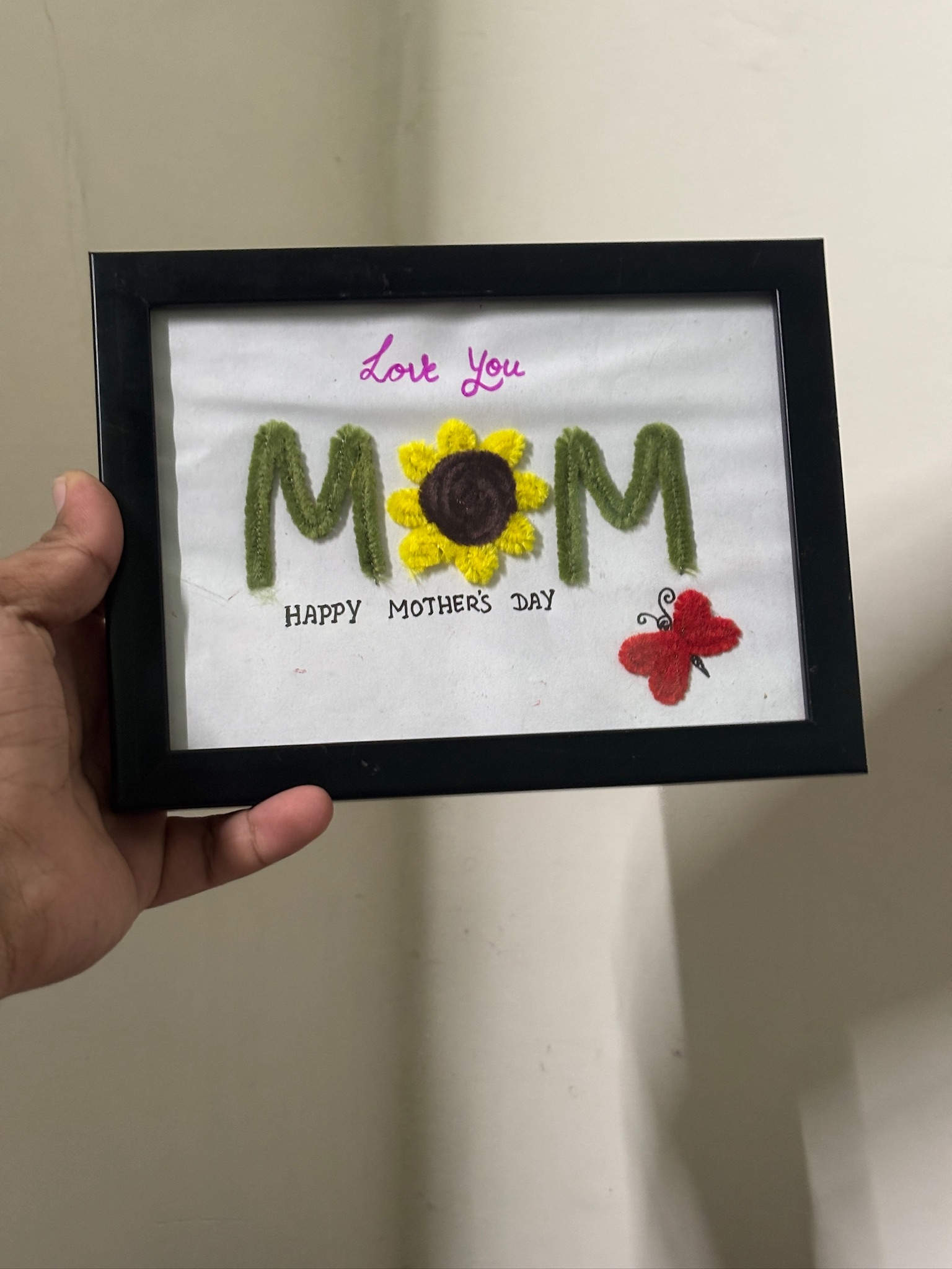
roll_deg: +0.0
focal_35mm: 52
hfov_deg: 28.0
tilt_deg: -4.1
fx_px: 1907
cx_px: 476
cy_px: 634
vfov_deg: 36.8
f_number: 1.6
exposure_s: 1/33
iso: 250
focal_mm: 5.96
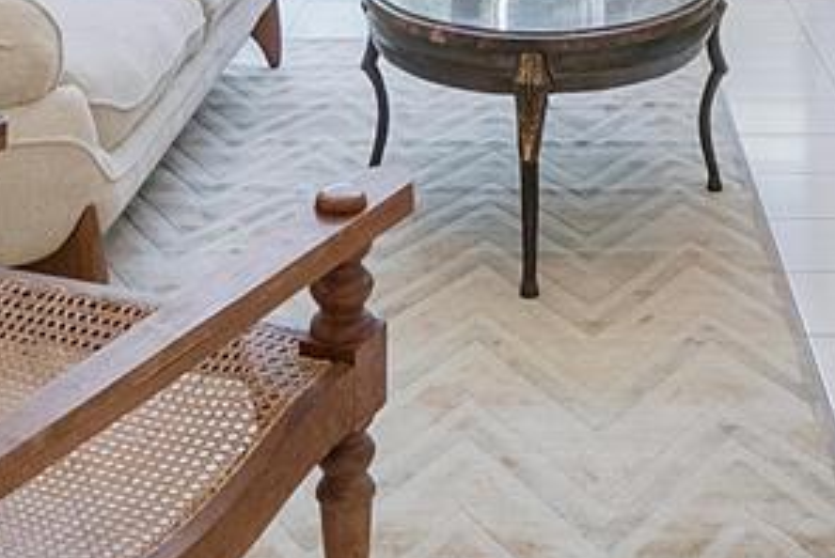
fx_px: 1881
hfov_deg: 24.9
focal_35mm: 81
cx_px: 564
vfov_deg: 14.8
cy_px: -431
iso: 800
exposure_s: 1/100
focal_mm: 10
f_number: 8
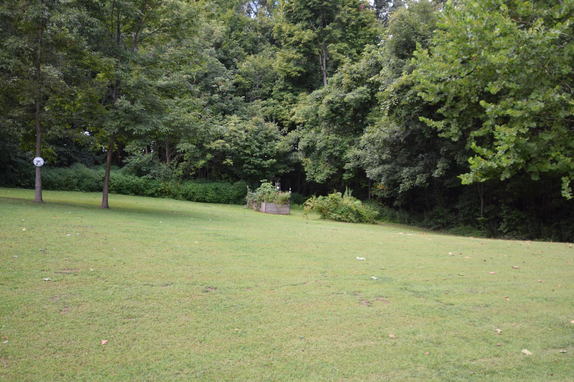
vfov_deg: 36.9
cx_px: 287
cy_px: 191
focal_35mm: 36
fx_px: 574
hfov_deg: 53.1
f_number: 4
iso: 180
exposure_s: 1/200
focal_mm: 24
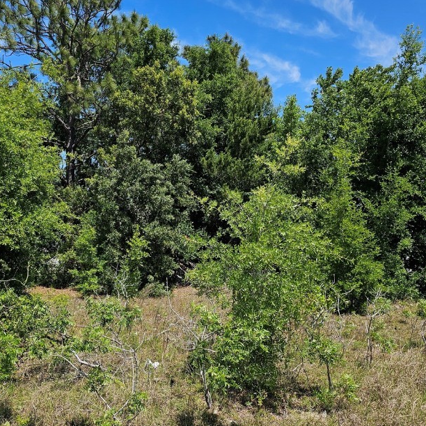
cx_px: 203
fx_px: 473
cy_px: 244
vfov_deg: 48.3
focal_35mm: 34
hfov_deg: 48.4
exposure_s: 1/688
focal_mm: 6.3
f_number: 1.7
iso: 10
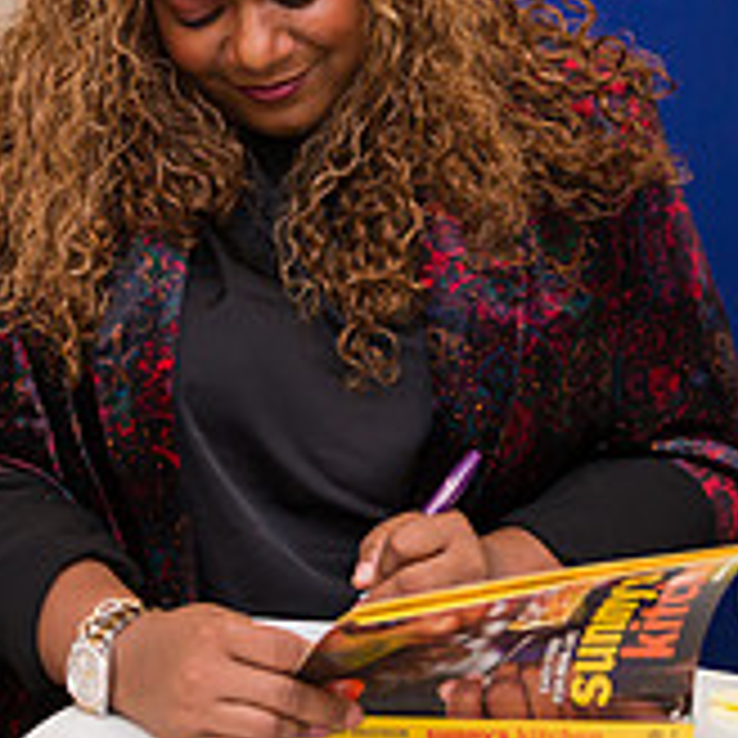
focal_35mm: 105
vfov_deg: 16.5
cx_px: -27
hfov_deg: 16.2
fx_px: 2533
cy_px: 256
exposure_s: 1/200
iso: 400
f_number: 3.2
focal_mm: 35
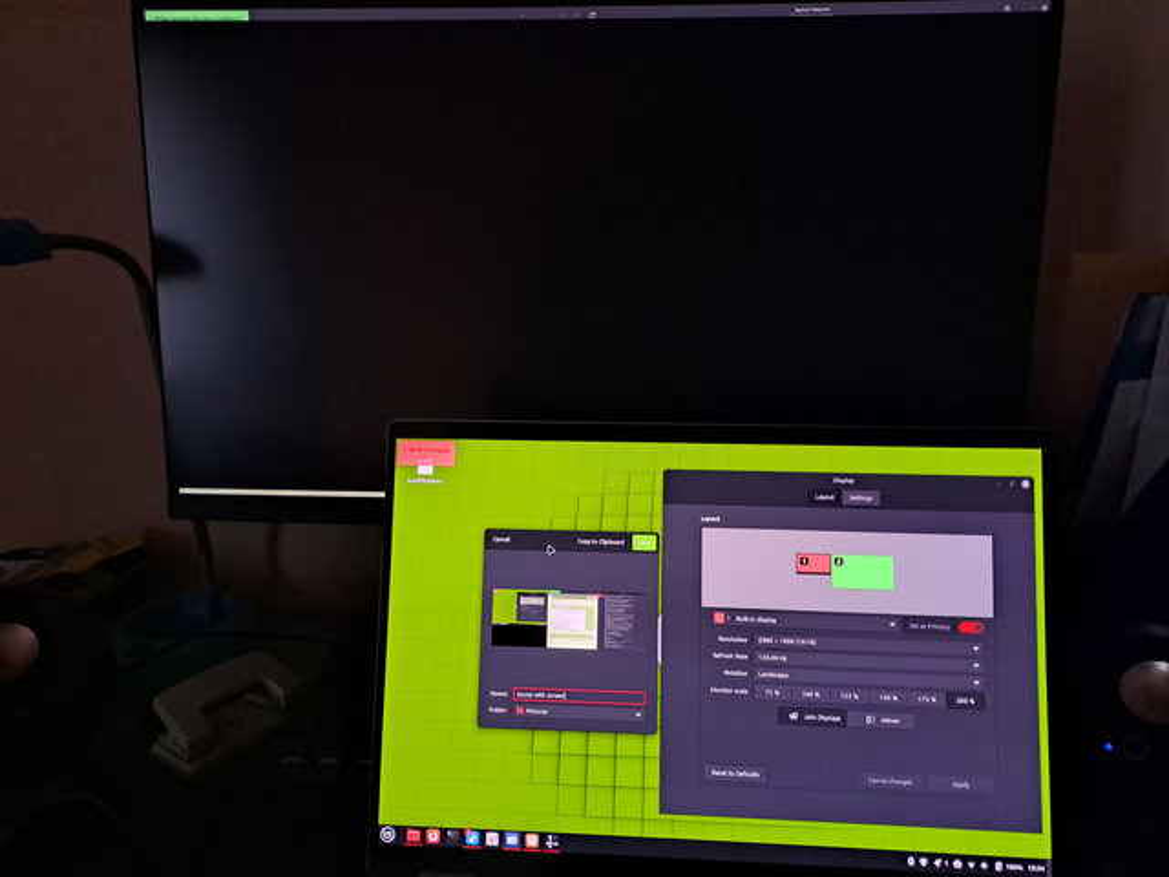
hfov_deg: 69.4
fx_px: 844
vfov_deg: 54.9
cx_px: 584
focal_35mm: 25
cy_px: 438
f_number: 1.8
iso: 200
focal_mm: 4.65
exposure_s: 1/50
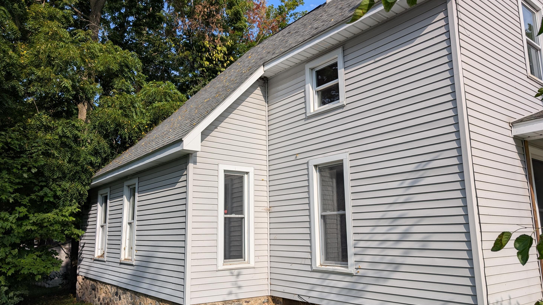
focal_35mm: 27
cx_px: 270
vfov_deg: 42.9
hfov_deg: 69.9
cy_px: 165
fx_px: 389
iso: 18
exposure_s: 1/1103
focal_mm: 6.9
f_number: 1.68
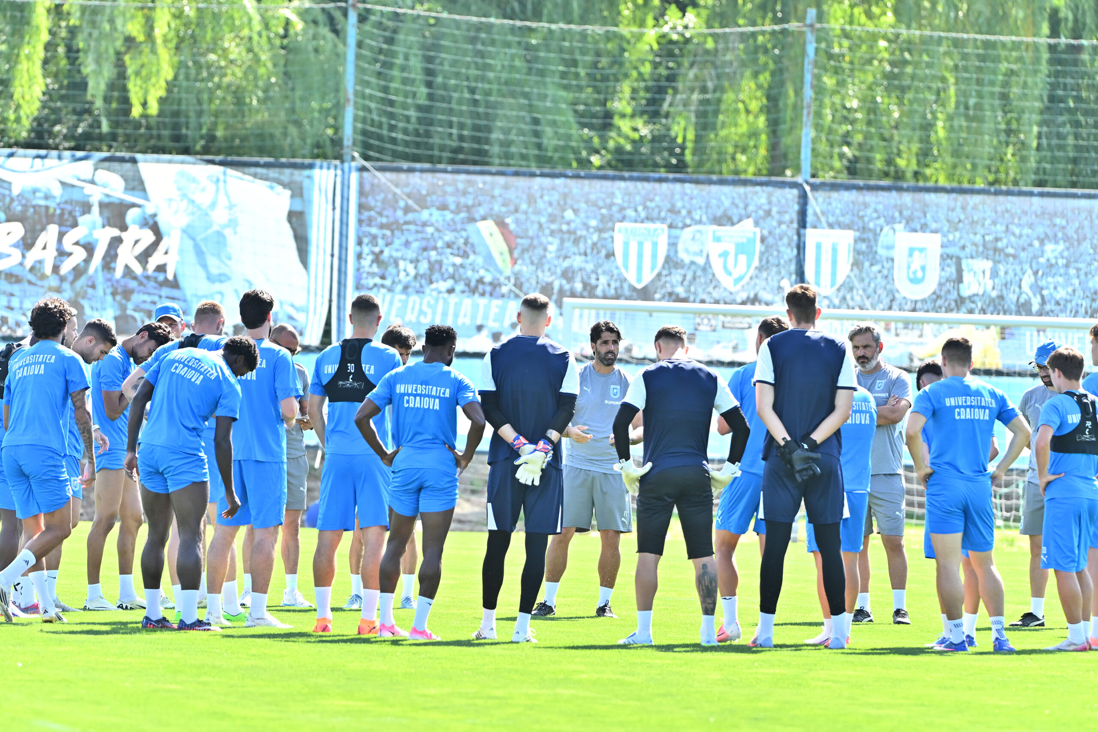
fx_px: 10980
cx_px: 549
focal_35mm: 360
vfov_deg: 3.8
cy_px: 366
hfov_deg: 5.7
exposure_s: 1/1000
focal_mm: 360
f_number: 6
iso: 800
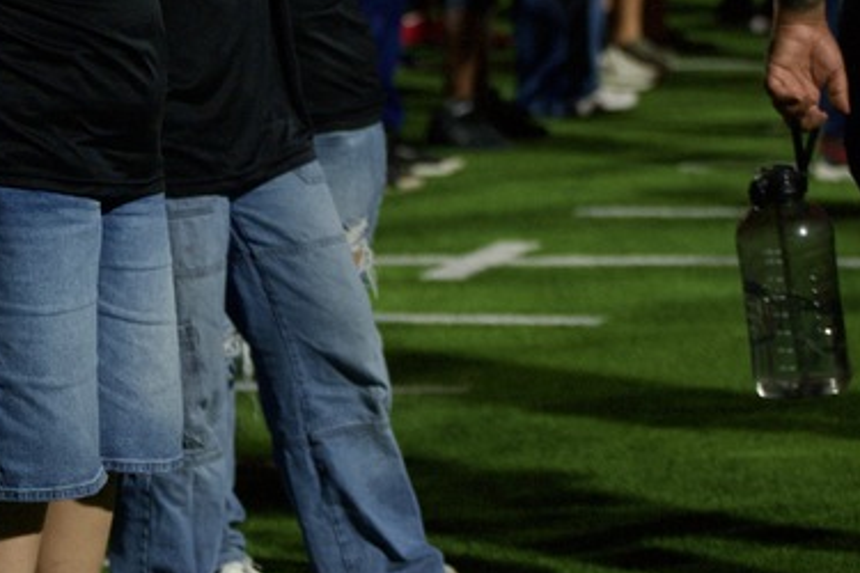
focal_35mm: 232
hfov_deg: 8.8
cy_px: -146
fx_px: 5542
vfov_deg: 5.9
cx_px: -108
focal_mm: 85
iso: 3200
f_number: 2.8
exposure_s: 1/800
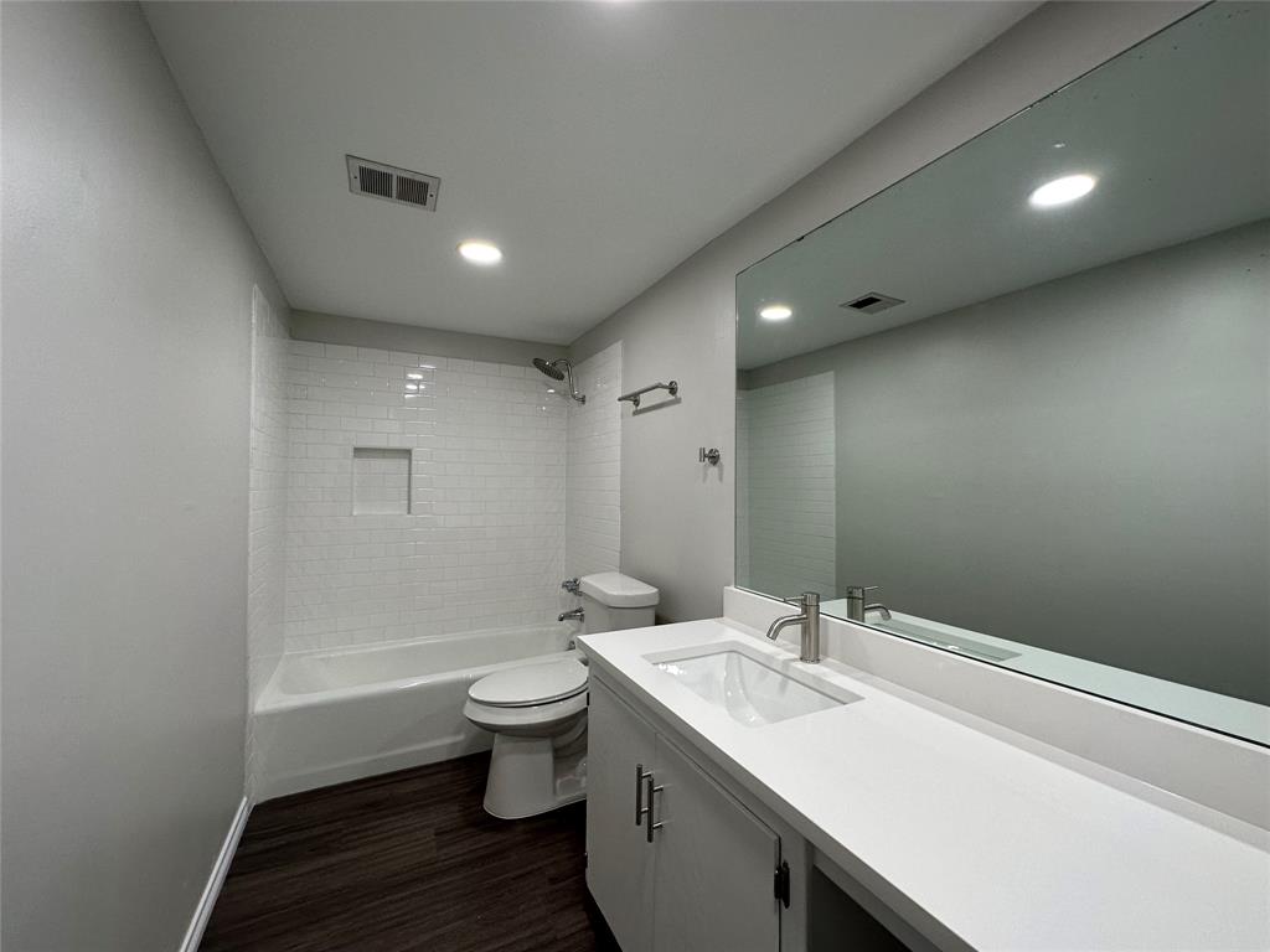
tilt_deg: -0.7
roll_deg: -1.2
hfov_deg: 102.1
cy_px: 476
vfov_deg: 85.7
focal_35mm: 14
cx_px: 635
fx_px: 514
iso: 100
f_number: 2.2
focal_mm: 2.22
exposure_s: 1/120
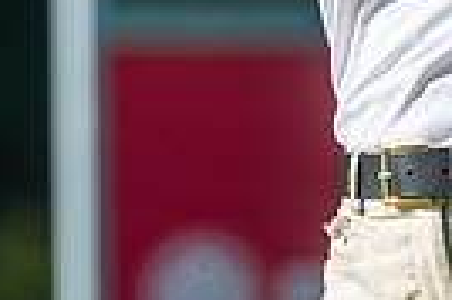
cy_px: -325
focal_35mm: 1955
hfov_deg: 1.1
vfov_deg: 0.7
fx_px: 24516
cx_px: 246
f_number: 4.5
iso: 250
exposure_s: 1/2000
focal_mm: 300
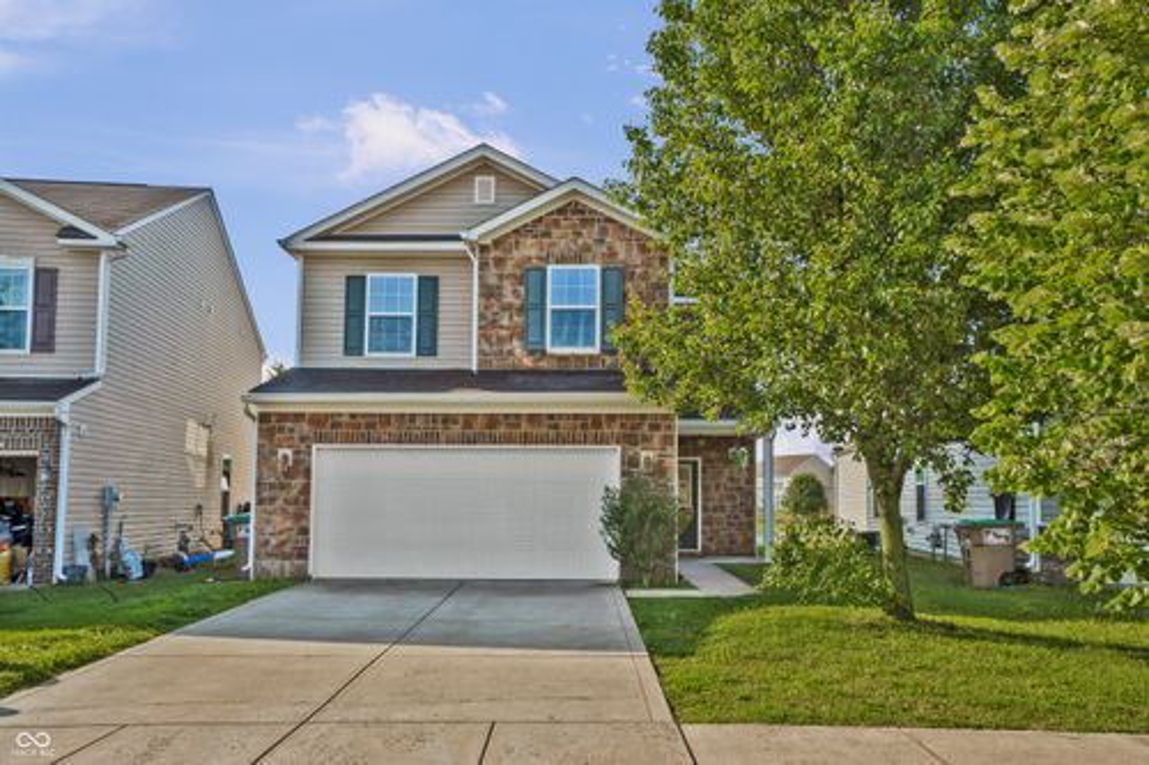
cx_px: 574
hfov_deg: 67.4
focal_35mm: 27
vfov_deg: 47.9
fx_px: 861
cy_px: 382
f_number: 9
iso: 100
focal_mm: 18
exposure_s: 1/160
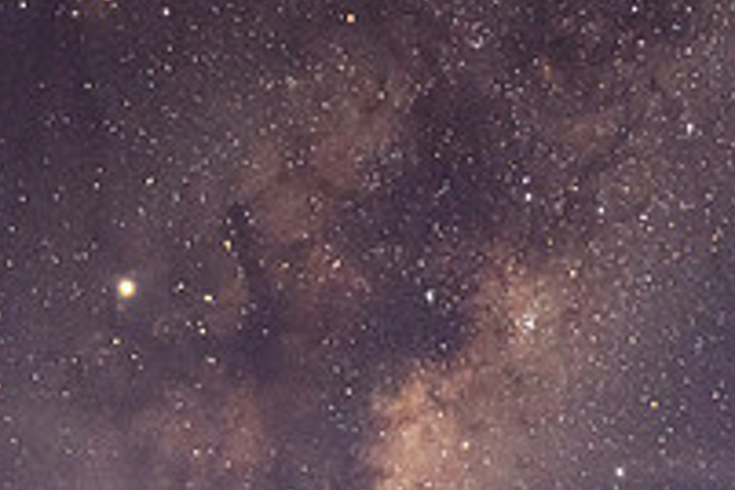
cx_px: 121
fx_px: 1470
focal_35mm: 72
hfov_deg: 27.4
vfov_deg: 18.8
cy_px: 378
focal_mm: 16
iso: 1600
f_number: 2.8
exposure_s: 20
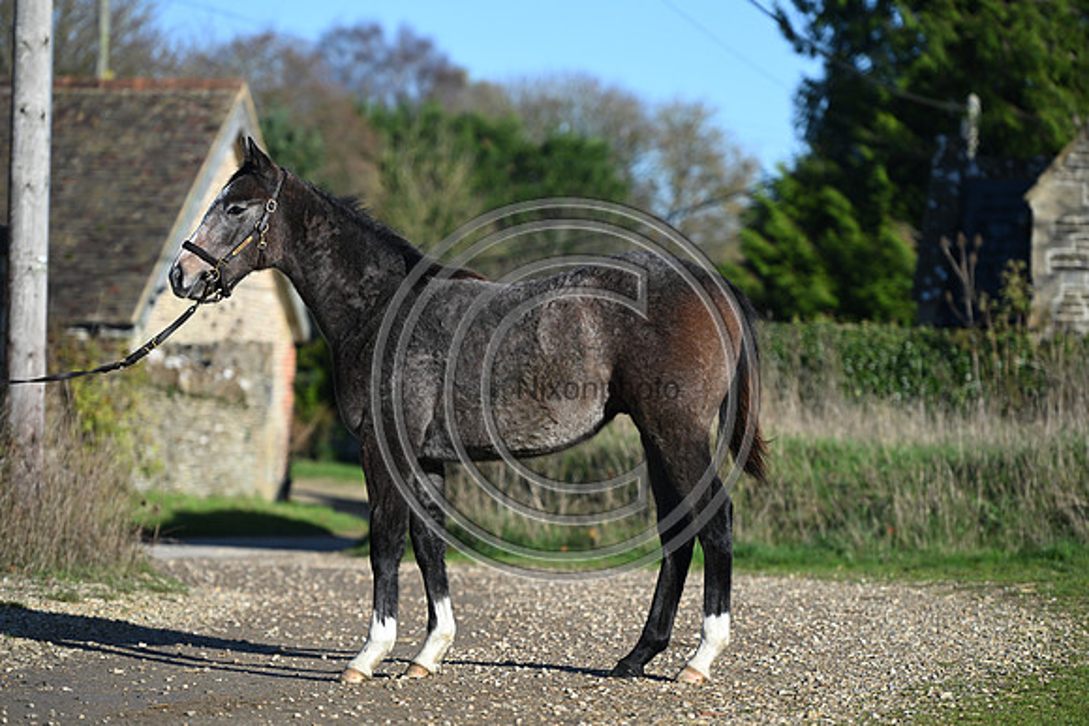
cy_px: 363
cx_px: 544
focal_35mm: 140
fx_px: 4236
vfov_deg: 9.8
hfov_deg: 14.7
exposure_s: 1/1250
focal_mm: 140
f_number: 3.5
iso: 110
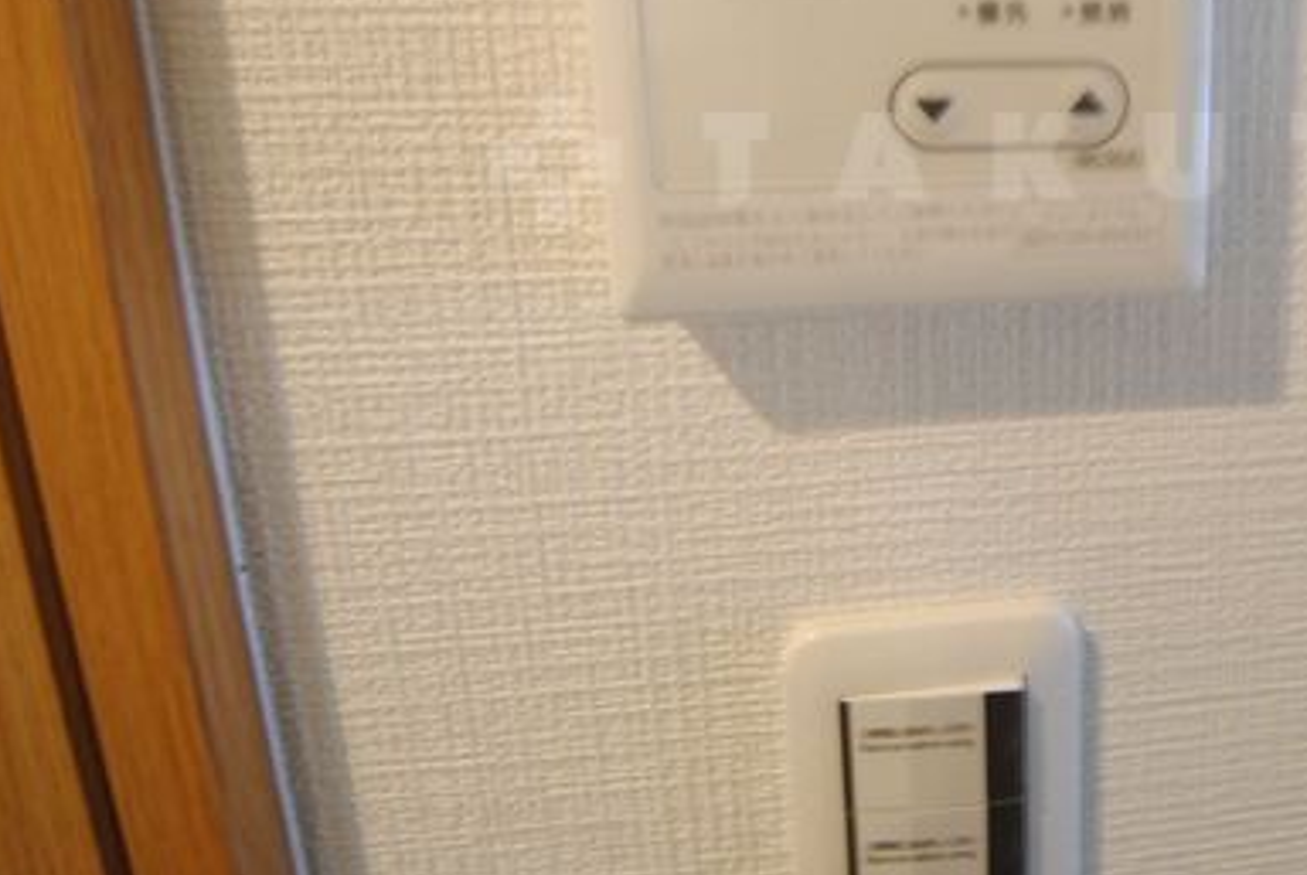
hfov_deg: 76.7
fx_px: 727
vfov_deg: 56.9
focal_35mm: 20
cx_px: 1004
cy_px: 160
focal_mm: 8
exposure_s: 1/2
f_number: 4.5
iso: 100
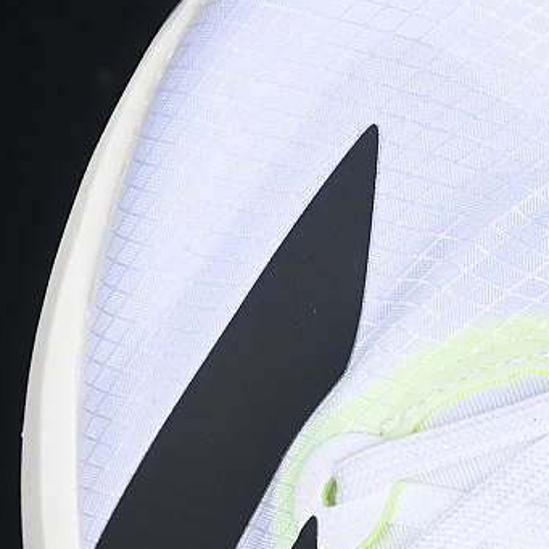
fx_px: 3625
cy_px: 367
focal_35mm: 202
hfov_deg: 8.6
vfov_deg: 8.7
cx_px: 477
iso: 160
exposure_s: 1/80
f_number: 7.1
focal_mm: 50
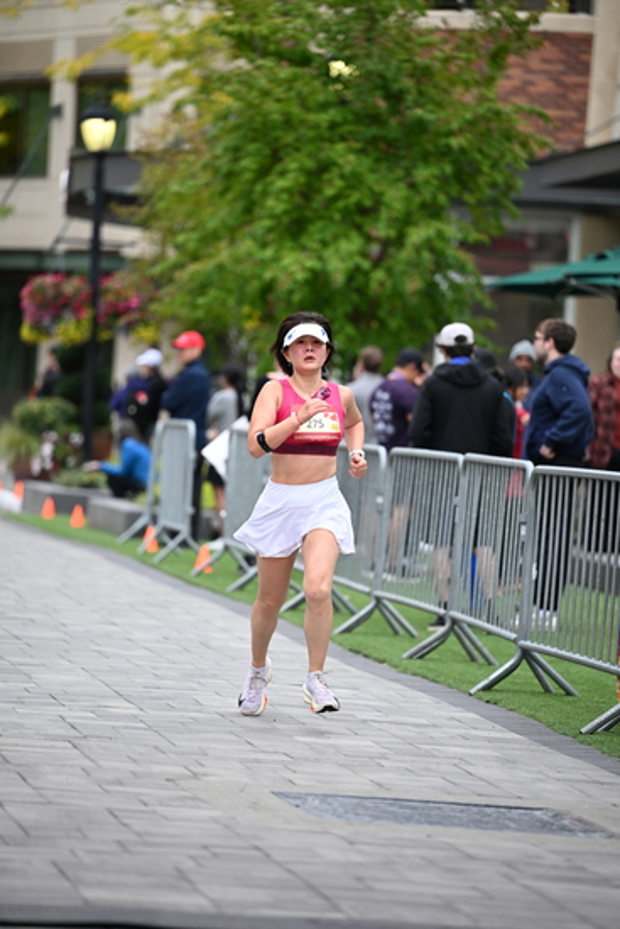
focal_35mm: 170
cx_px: 310
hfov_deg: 8.1
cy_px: 464
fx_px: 4389
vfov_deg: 12.1
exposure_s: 1/2000
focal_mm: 170
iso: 640
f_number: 2.8
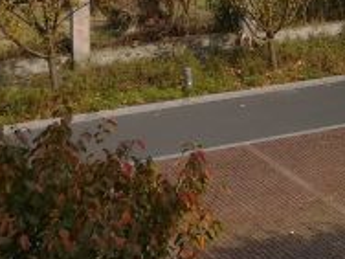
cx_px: 584
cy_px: -118
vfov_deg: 14.3
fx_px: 967
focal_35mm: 97
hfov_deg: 17.3
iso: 50
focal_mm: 3.83
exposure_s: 1/769
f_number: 2.2
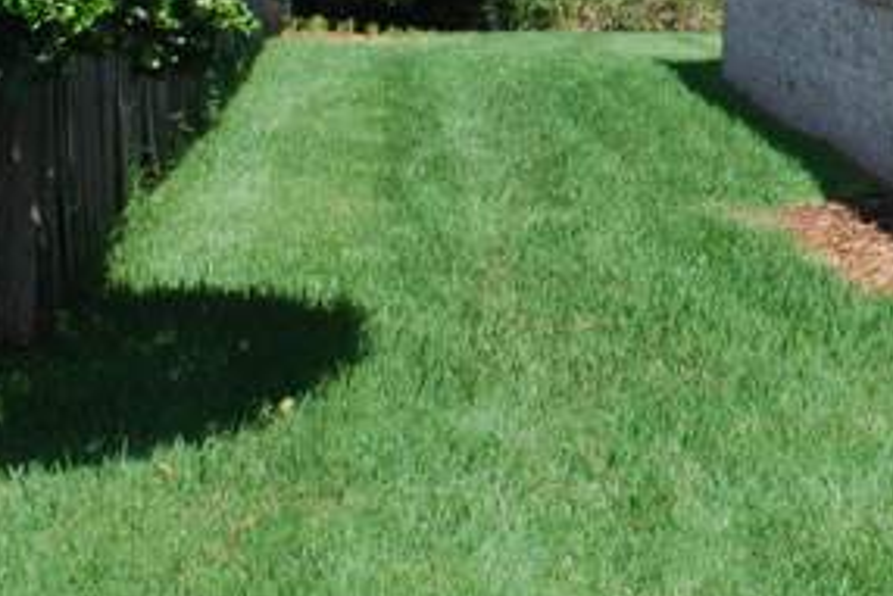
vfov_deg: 12.3
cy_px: -83
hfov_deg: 17.4
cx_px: 1227
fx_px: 2705
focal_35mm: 109
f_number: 7.1
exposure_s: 1/200
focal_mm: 26
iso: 100
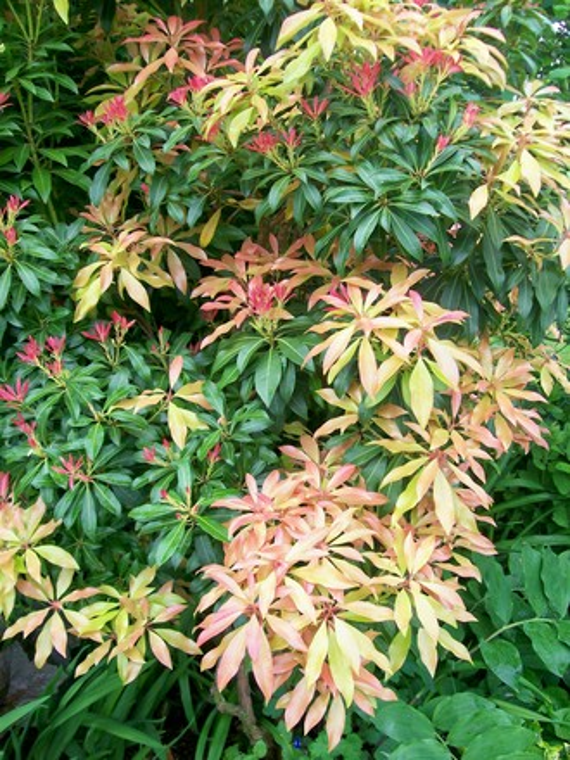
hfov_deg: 39.7
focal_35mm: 36
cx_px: 285
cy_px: 380
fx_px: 790
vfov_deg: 51.4
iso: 80
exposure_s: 1/133
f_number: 2.7
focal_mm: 6
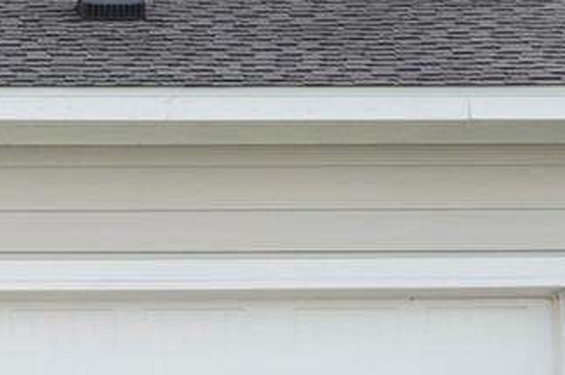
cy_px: -131
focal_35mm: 249
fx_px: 3896
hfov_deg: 8.1
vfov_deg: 5.5
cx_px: -346
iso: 1600
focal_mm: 39.4
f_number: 7.1
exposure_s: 1/100
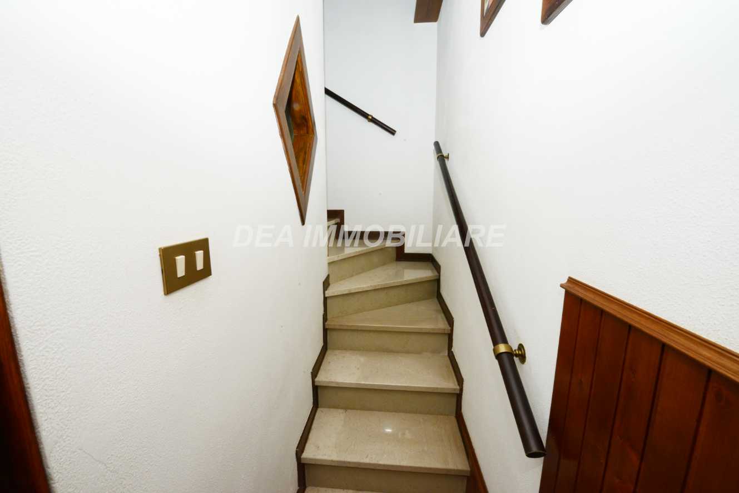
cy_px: 246
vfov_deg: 81.3
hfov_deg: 104.2
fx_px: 287
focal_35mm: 14
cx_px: 370
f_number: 22
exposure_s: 1/60
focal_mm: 14
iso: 1100
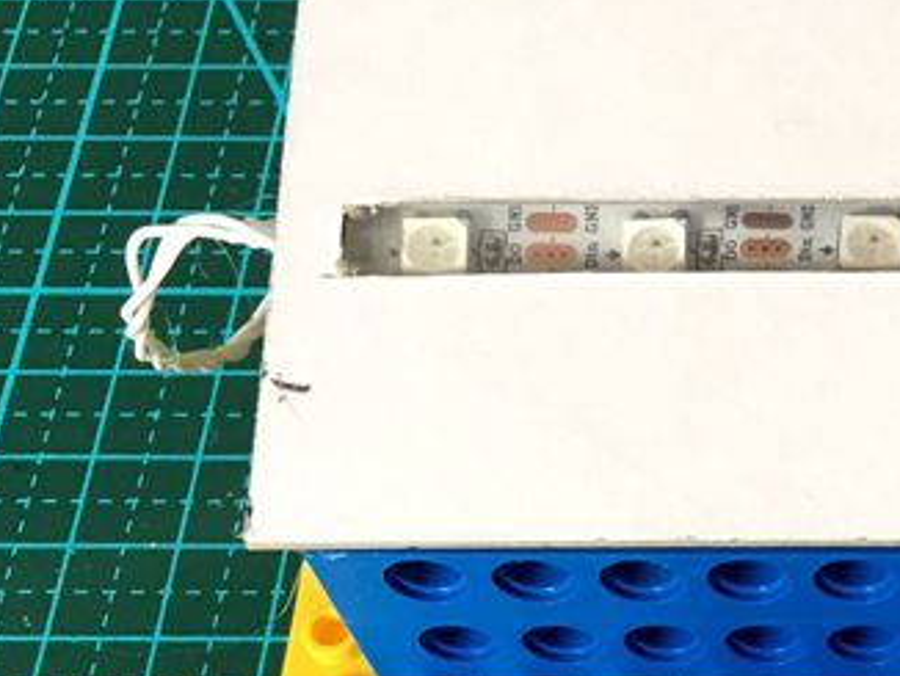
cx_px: 1137
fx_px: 2081
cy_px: 694
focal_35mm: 80
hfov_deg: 22.1
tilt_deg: -61.8
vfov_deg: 18.0
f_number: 2.2
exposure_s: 1/33
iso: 40
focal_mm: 4.15
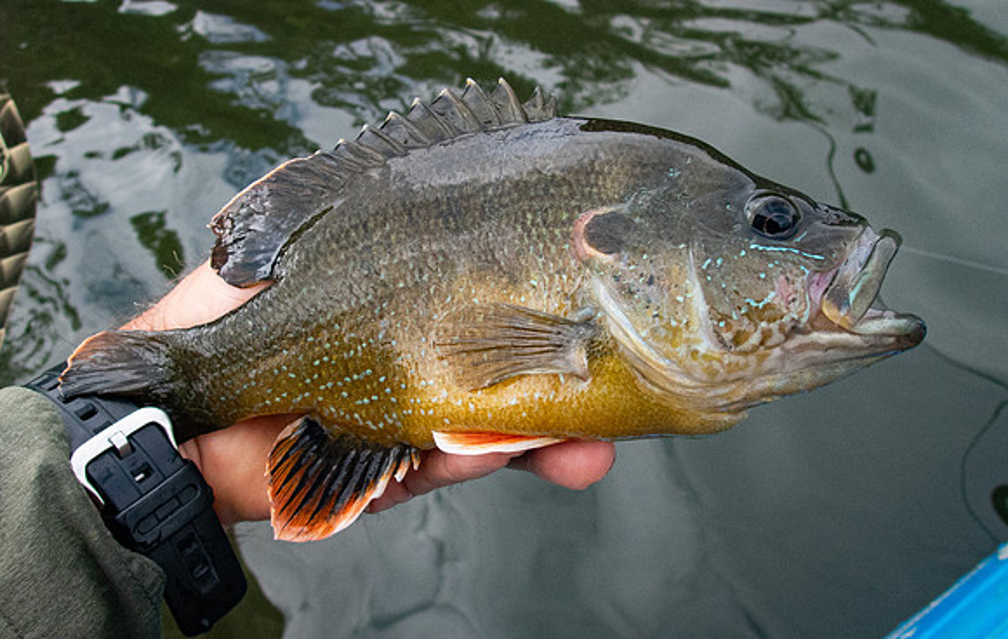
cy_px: 333
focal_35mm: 34
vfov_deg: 37.5
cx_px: 472
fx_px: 941
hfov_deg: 56.3
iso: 200
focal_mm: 4.5
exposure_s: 1/200
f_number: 8
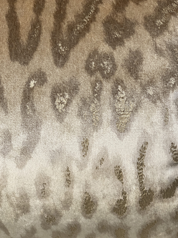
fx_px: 357
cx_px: 89
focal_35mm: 52
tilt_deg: -55.4
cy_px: 119
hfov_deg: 28.0
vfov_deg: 36.8
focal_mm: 6
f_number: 2
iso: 20
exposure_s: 1/406
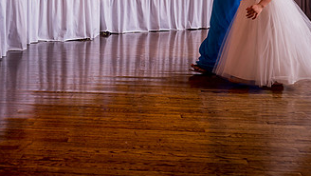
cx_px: 94
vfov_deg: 19.9
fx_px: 487
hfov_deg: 35.0
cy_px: 4
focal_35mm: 59
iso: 200
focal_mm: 28
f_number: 5.6
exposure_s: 1/125
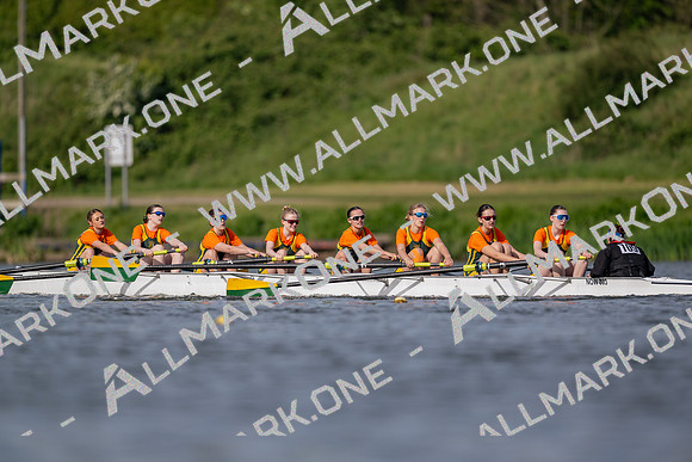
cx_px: 346
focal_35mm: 600
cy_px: 231
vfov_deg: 2.3
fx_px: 11535
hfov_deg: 3.4
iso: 250
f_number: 4
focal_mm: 600
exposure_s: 1/2500
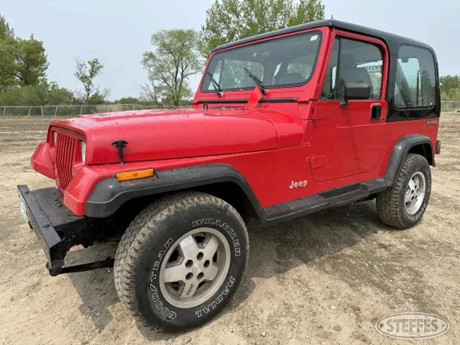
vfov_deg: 56.8
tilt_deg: -12.8
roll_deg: +0.1
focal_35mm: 24
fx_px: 319
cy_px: 172
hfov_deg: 71.6
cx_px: 230
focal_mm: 6.86
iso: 80
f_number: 1.78
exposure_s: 1/2882
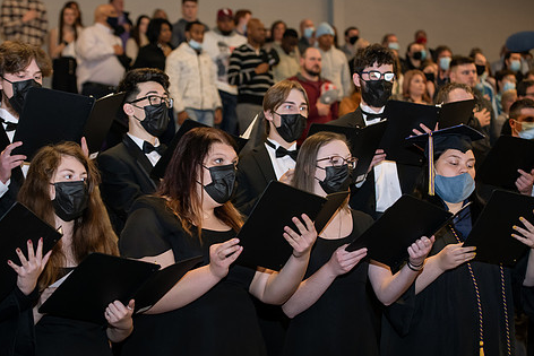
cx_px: 221
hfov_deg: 23.6
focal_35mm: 86
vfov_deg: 15.9
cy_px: 203
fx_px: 1276
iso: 1600
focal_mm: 70
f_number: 3.5
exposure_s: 1/200
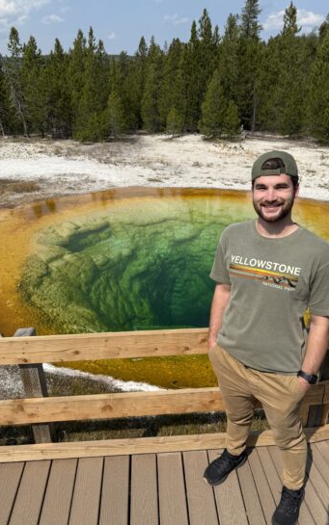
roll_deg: -0.9
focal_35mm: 28
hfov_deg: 44.4
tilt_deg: -22.8
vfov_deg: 66.4
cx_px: 192
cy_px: 257
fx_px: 401
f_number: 1.78
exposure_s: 1/6711
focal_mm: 6.76
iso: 80
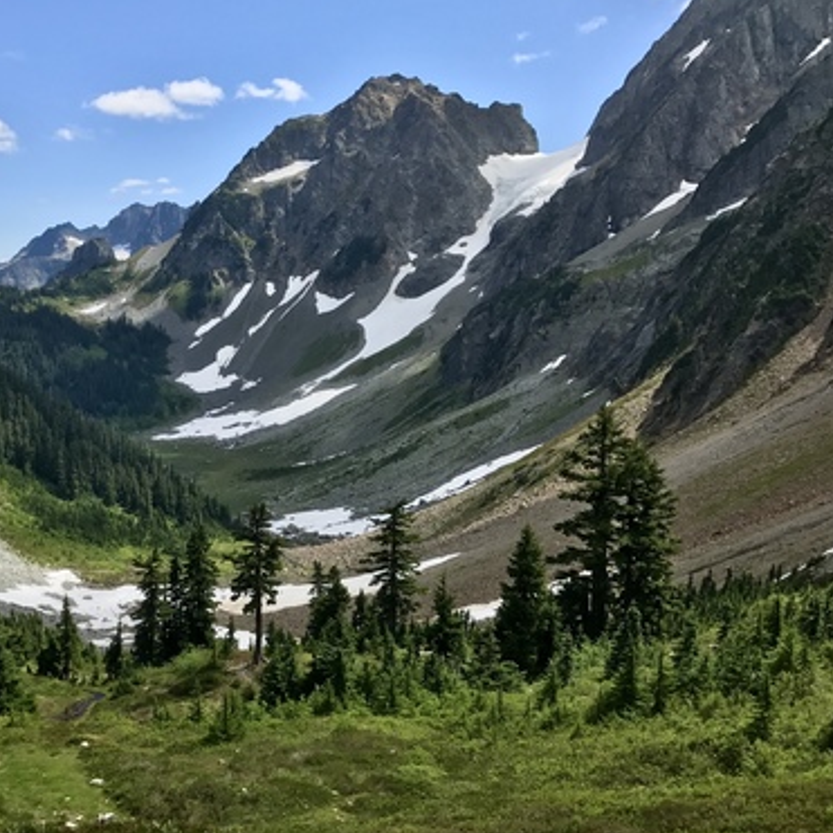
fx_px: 1089
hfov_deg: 41.0
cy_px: 431
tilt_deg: -7.1
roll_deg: -0.1
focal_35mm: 40
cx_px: 240
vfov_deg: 41.9
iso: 20
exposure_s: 1/1996
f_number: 1.8
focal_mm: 3.99
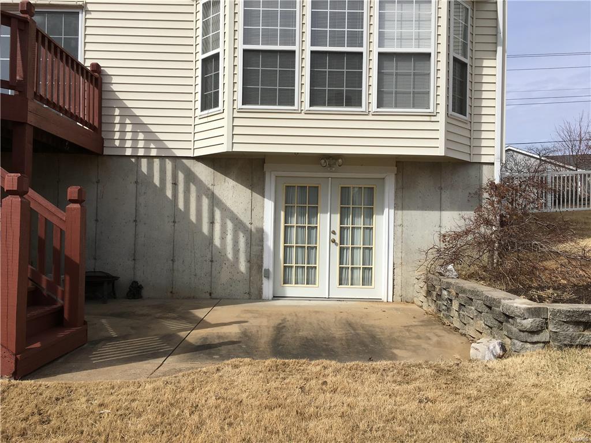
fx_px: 495
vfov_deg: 48.2
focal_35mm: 29
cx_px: 296
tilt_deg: +1.1
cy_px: 222
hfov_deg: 61.7
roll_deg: -0.6
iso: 25
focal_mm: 4.15
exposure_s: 1/2564
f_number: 2.2
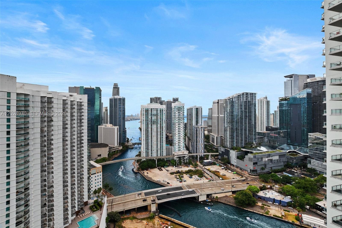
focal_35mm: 15
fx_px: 142
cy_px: 114
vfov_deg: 77.3
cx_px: 171
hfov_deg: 100.4
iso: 200
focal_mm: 10
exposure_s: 1/800
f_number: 8
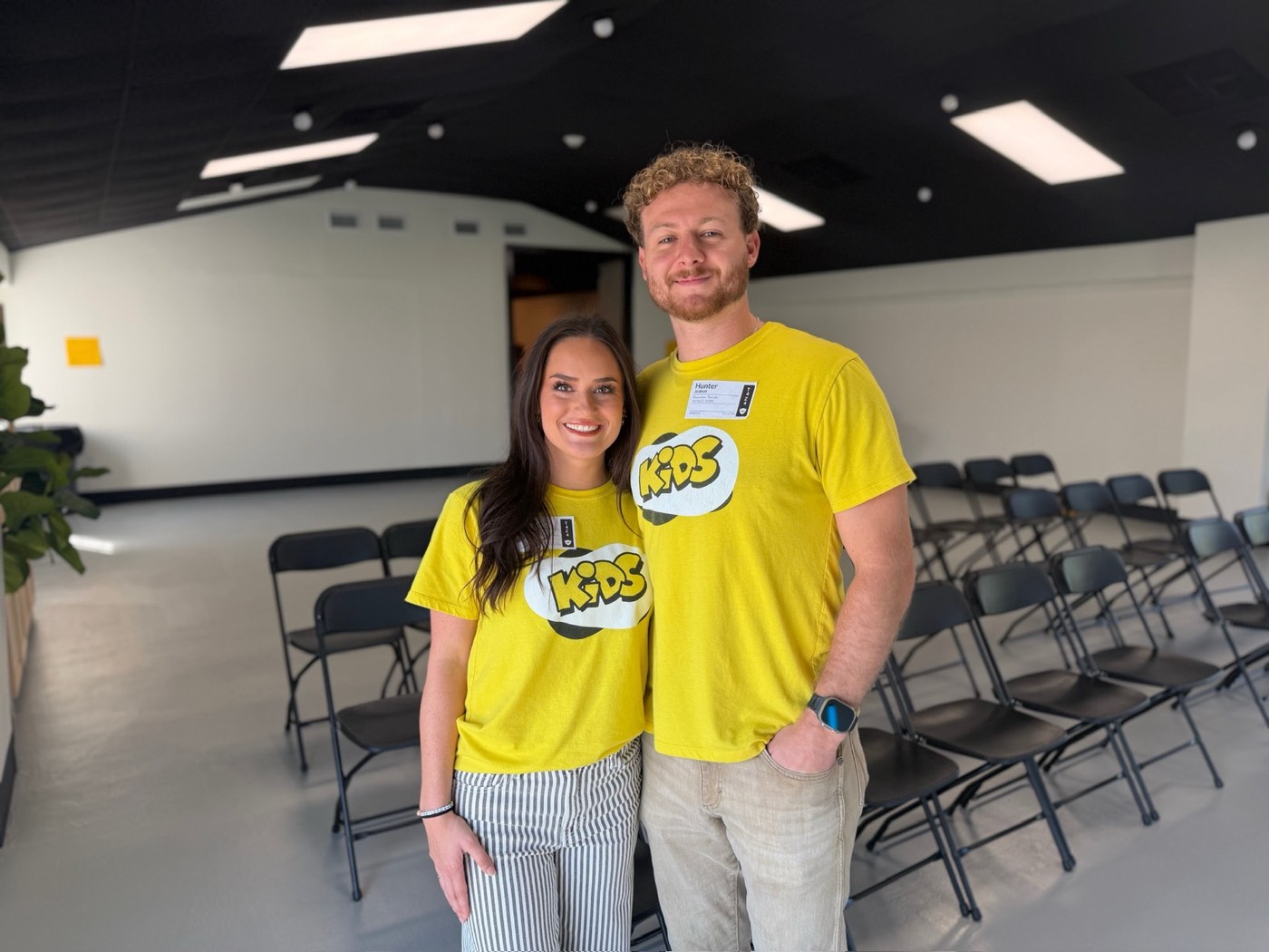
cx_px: 634
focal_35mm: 24
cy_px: 476
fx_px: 880
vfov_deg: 56.8
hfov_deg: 71.6
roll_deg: +0.2
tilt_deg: -9.4
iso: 64
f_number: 1.78
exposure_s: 1/157
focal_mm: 6.76
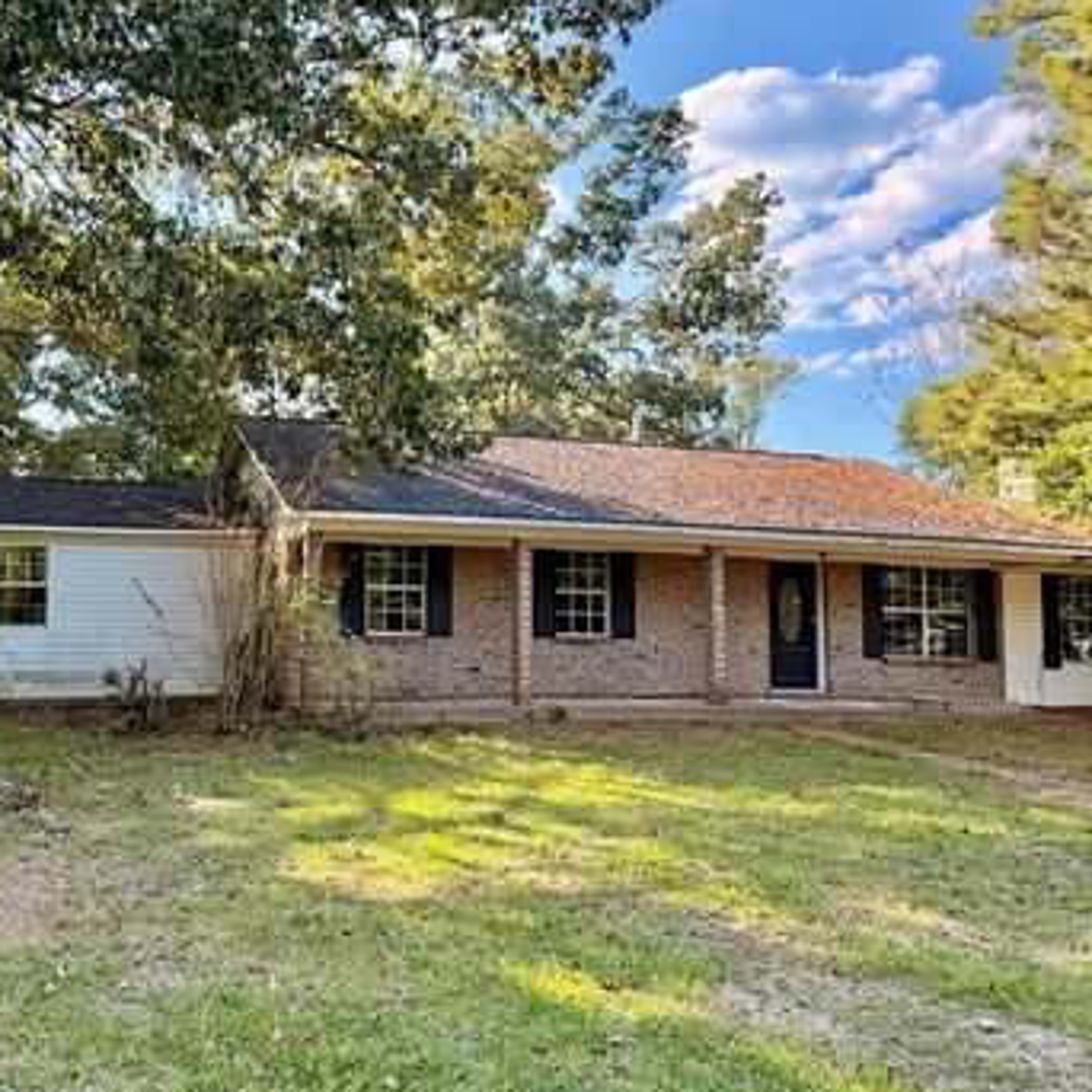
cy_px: 538
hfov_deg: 52.0
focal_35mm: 31
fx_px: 1106
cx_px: 409
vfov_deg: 52.5
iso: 100
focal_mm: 6.76
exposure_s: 1/920
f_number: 1.78
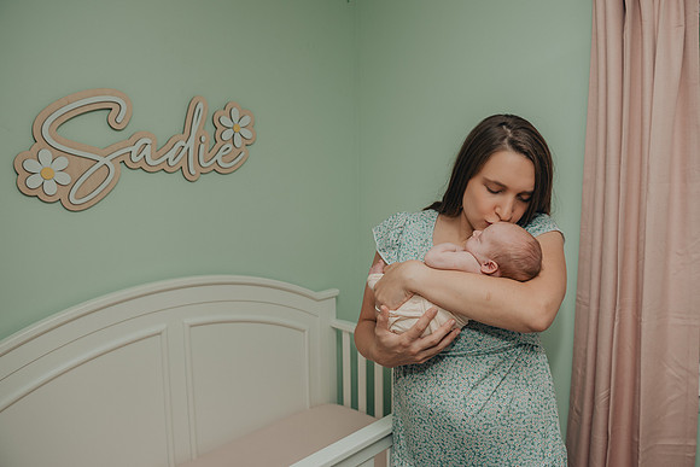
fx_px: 502
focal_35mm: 26
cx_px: 363
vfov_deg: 49.9
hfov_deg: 69.8
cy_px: 225
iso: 500
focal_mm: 24
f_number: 4
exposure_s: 1/200
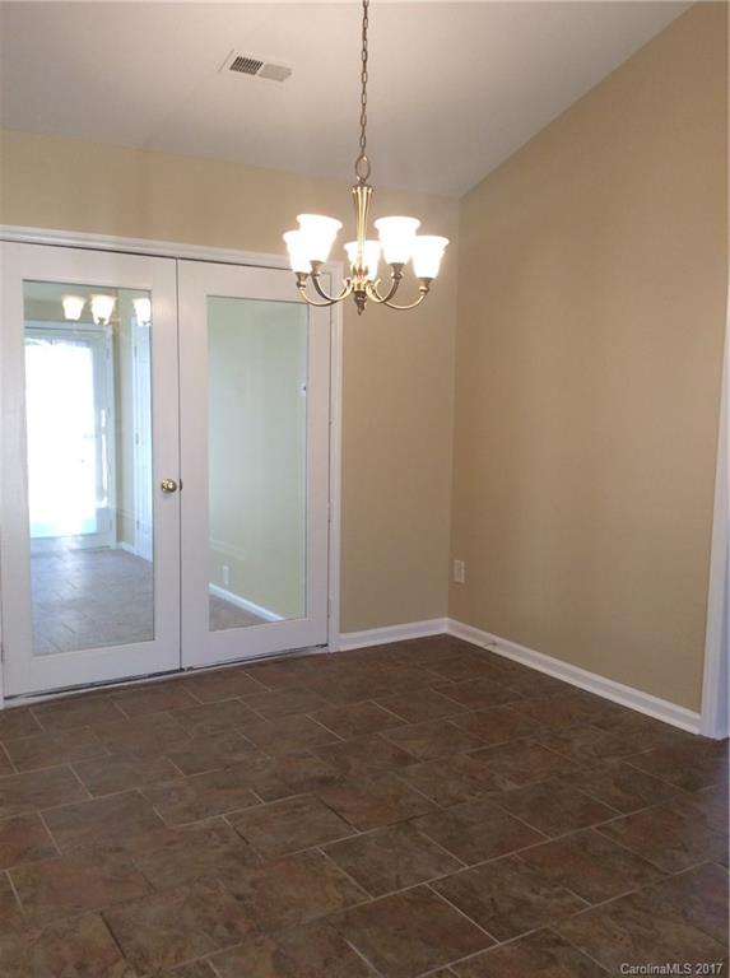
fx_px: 903
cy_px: 489
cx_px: 365
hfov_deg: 44.0
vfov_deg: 56.9
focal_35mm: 32
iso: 50
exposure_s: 1/24
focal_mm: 3.3
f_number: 2.4
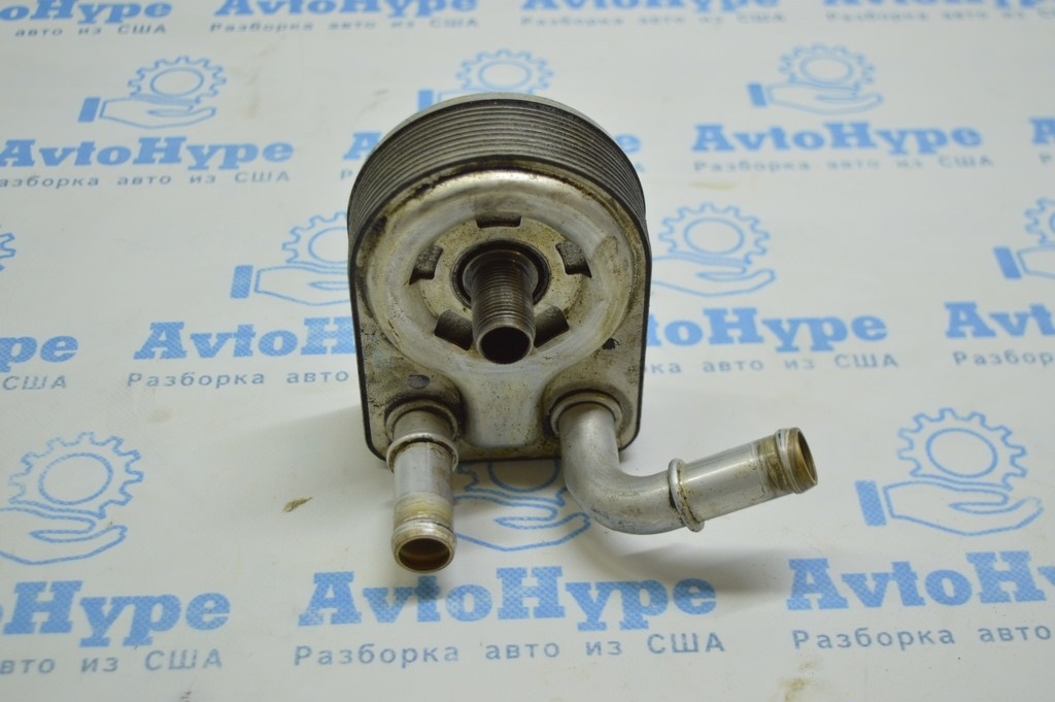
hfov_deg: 37.9
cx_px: 528
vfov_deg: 25.7
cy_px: 351
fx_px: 1537
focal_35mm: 52
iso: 400
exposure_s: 1/60
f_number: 4.5
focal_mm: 35
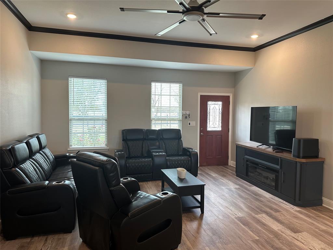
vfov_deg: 56.8
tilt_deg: -2.3
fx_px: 231
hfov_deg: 71.6
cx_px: 166
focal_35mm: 24
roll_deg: -0.7
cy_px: 125
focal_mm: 6.86
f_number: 1.78
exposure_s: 1/60
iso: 125
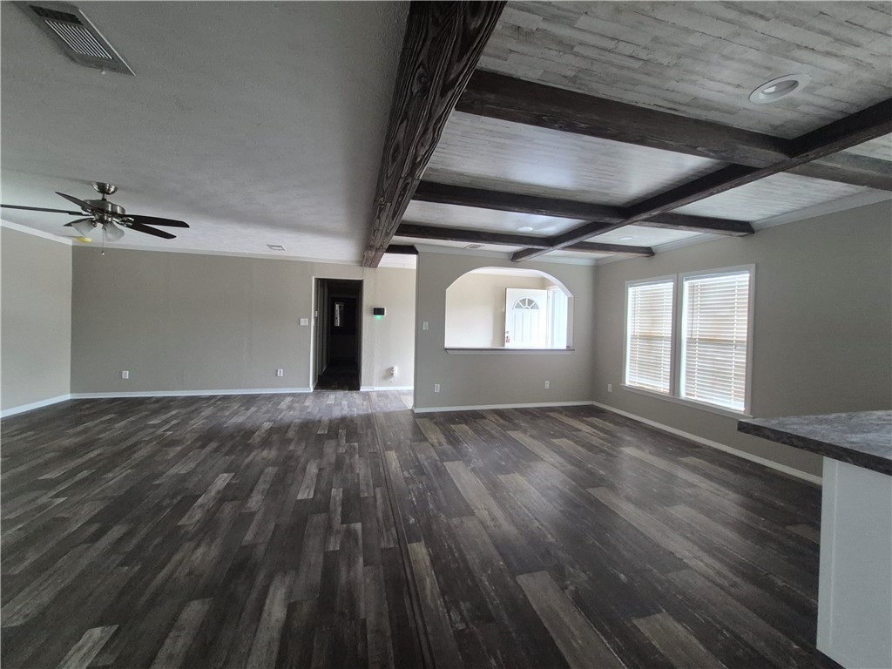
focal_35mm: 13
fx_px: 335
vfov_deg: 89.9
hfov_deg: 106.2
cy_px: 334
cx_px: 446
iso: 400
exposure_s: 1/60
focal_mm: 1.74
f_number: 2.2
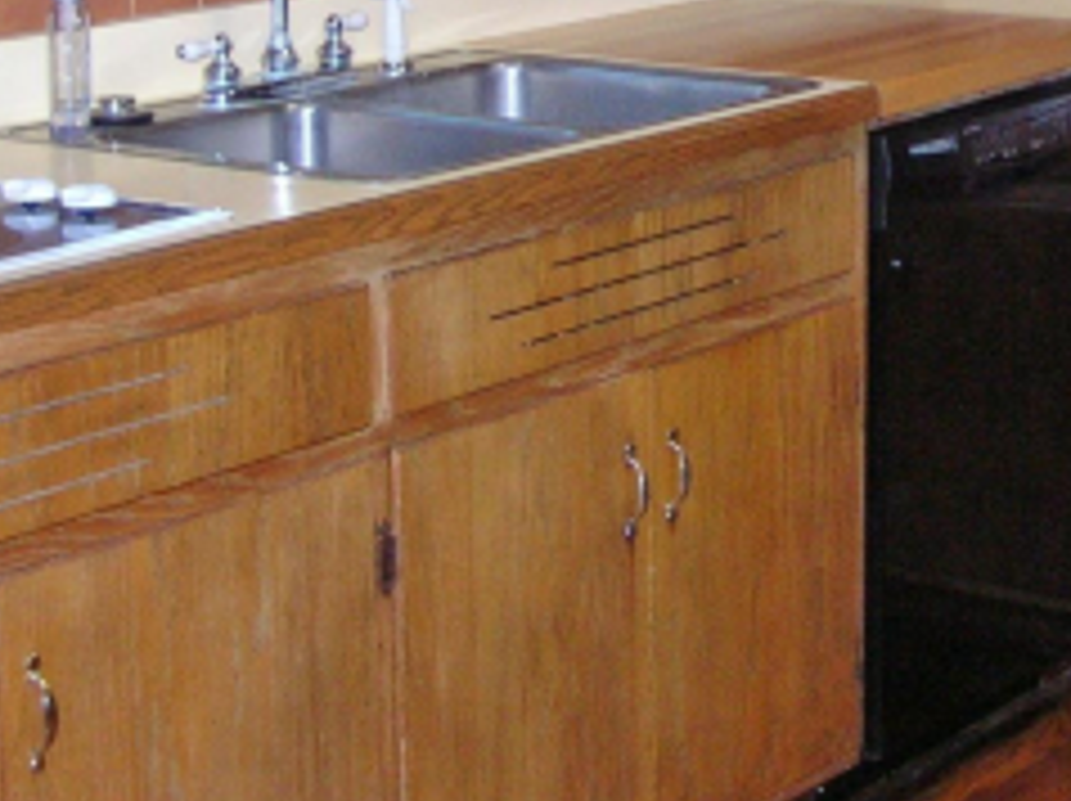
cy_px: -40
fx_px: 3122
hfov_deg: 19.2
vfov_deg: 14.3
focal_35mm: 101
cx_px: 918
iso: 125
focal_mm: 6
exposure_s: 1/60.1
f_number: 2.7
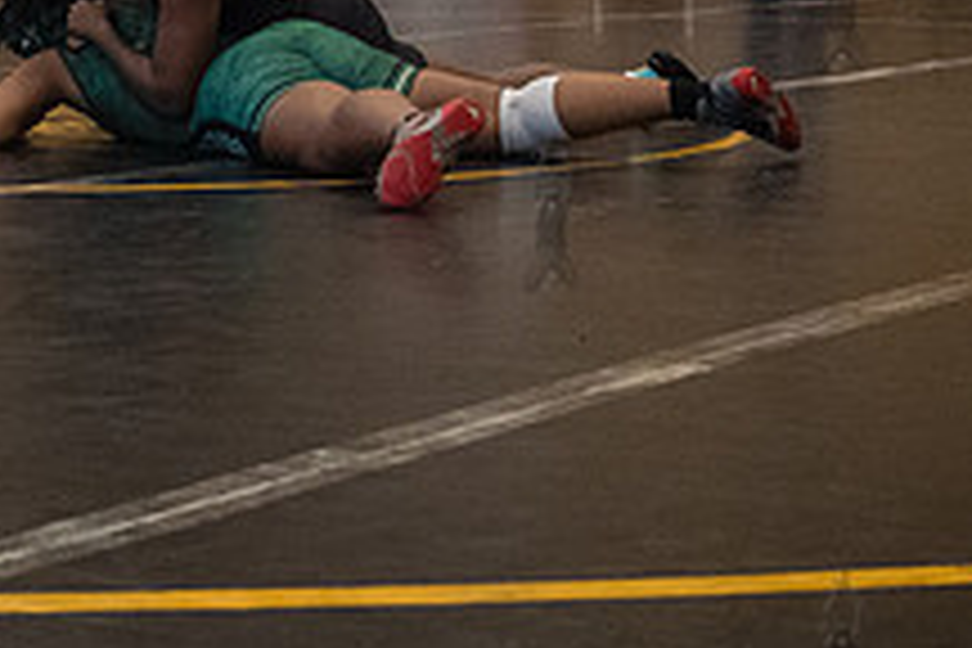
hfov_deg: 18.6
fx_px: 2916
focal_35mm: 108
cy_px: 98
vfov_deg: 12.6
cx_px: 102
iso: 6400
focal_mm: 35
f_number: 4
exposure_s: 1/400
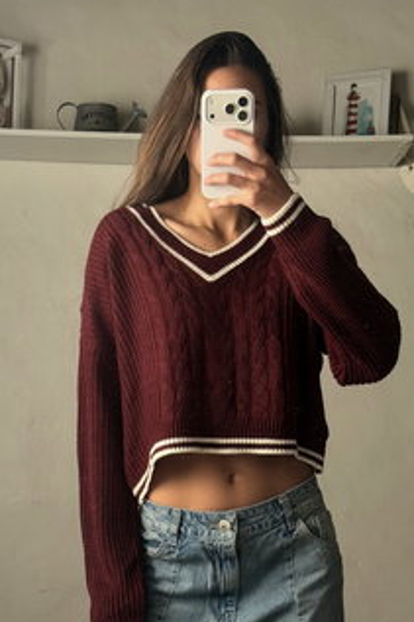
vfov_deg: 24.2
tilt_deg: -23.9
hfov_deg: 16.2
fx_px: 1450
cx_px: 141
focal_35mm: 84
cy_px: 354
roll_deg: -0.6
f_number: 1.78
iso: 100
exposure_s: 1/60
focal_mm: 6.76
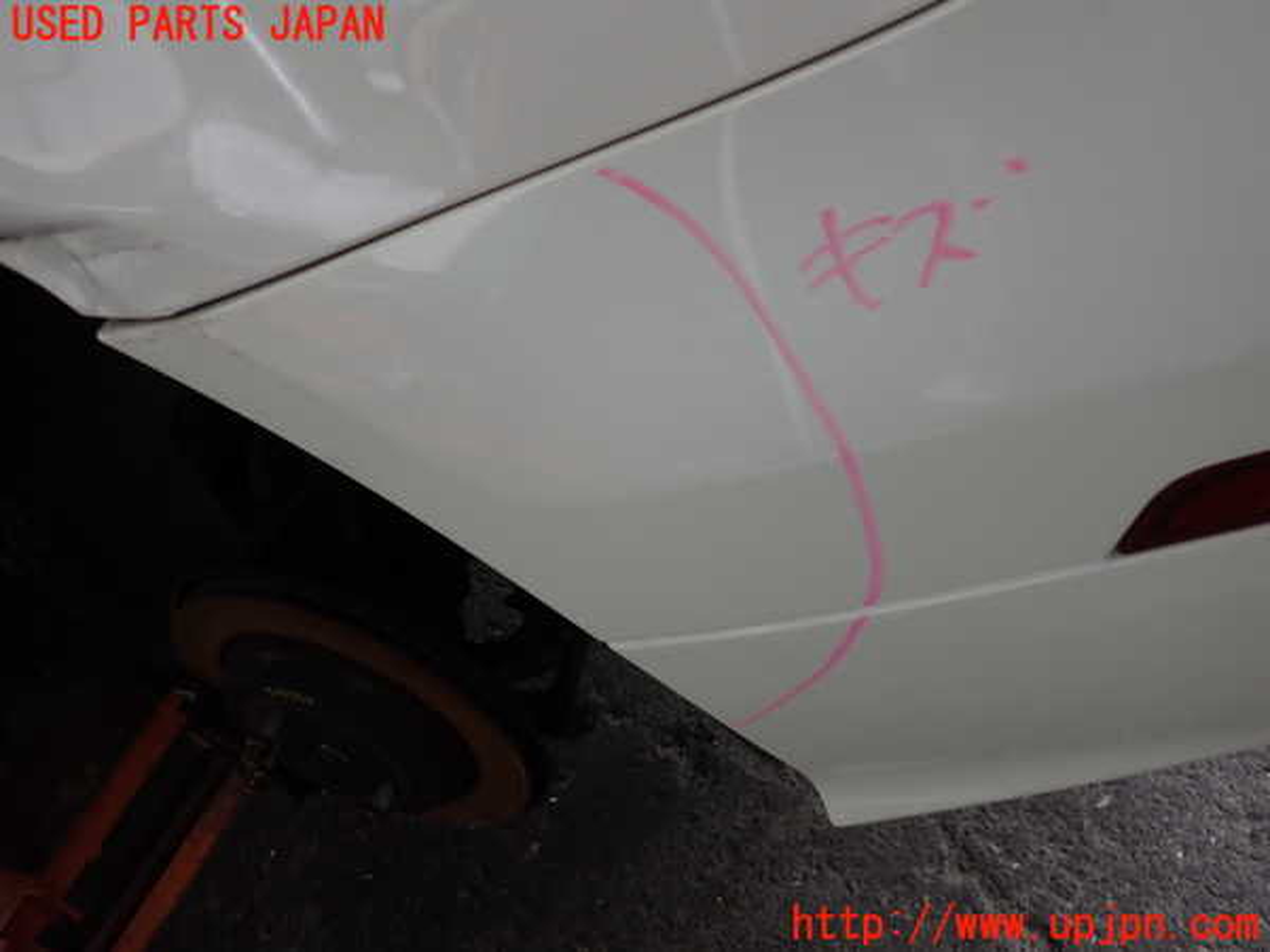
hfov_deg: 60.0
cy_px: 476
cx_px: 635
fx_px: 1101
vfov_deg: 46.8
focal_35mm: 30
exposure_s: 1/60
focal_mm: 5.4
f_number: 2.3
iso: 100
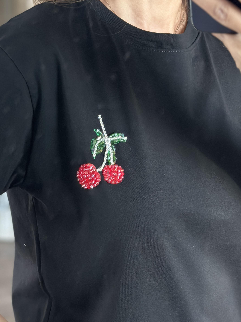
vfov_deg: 23.5
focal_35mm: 82
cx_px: 118
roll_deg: +1.5
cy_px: 251
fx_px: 761
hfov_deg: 18.0
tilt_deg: -30.5
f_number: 1.78
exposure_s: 1/60
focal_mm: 6.86
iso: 320
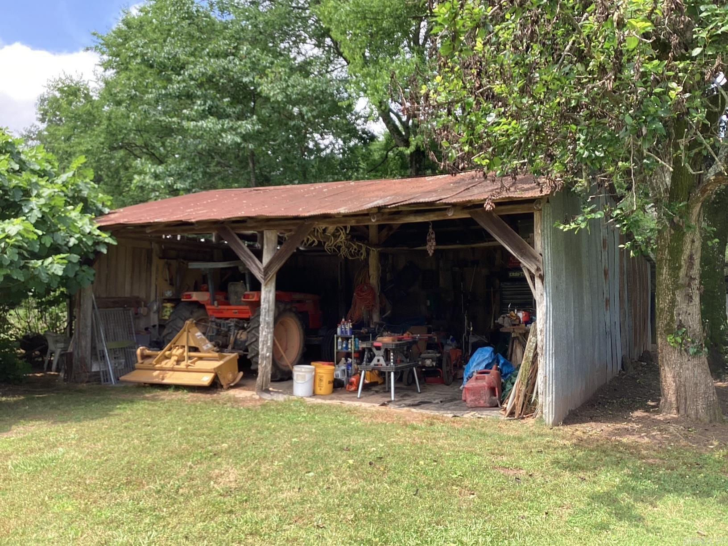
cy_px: 273
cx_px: 364
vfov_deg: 45.4
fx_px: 652
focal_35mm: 31
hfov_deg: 58.4
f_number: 2.4
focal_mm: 3.3
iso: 25
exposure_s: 1/222
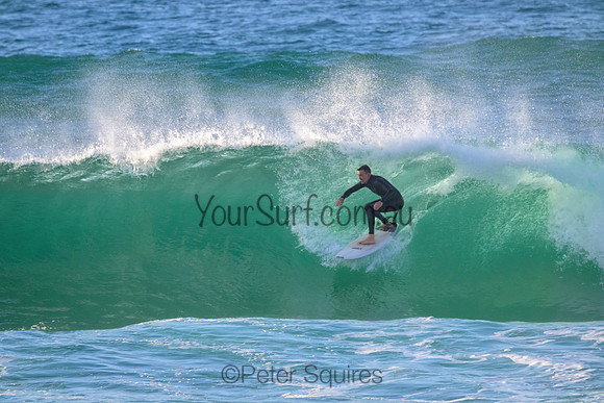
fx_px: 13425
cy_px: 202
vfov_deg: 1.7
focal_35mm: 800
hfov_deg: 2.6
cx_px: 302
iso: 2500
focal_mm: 800
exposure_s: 1/1600
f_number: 11
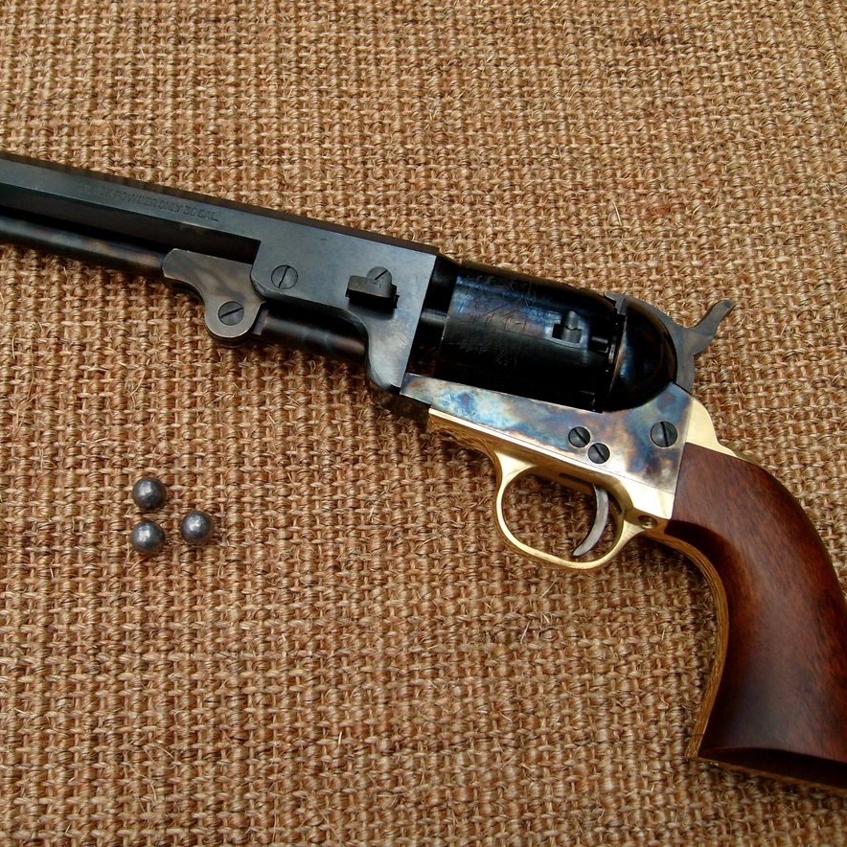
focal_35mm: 42
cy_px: 417
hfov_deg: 39.9
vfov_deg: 40.0
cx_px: 358
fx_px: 1163
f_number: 2.8
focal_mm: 5.8
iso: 100
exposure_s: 1/90
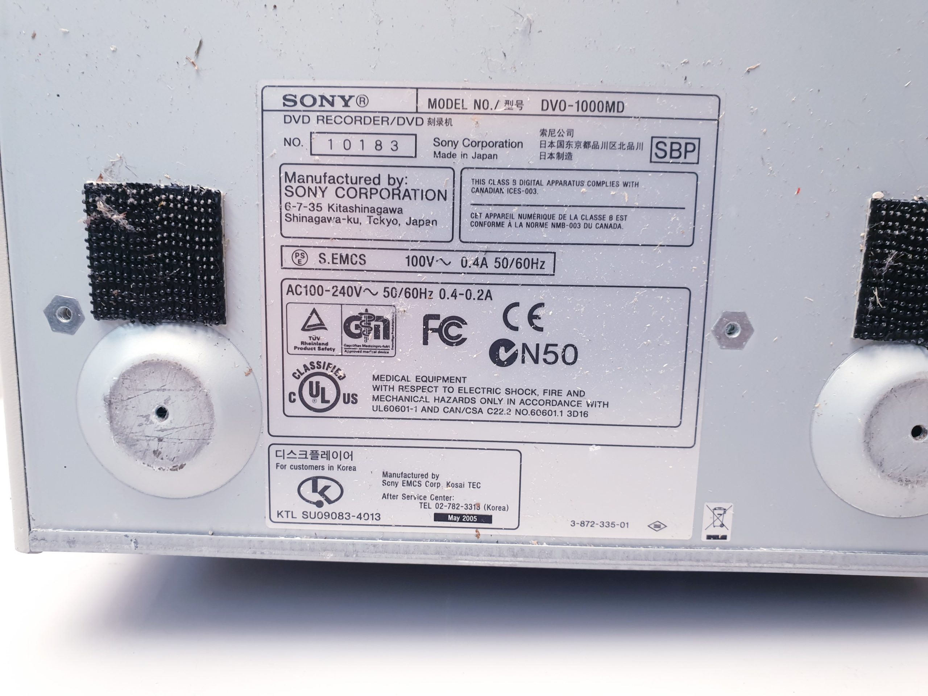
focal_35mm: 26
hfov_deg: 67.3
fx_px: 697
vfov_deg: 53.1
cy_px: 348
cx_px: 464
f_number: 2.4
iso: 100
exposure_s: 1/50
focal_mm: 4.3
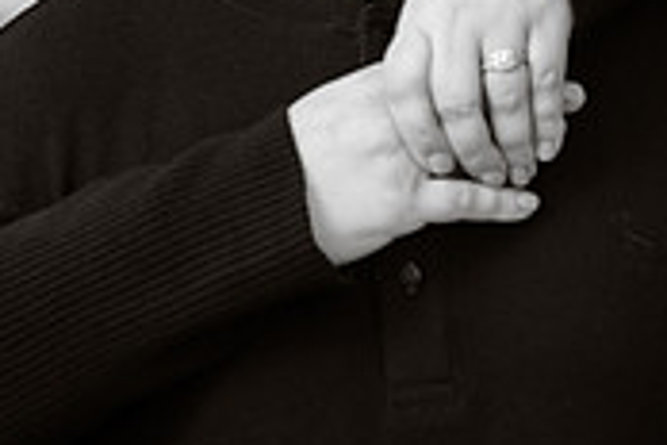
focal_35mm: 283
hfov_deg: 7.3
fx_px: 5243
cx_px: 548
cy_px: -17
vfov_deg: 4.8
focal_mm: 85
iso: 50
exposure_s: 1/60
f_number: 4
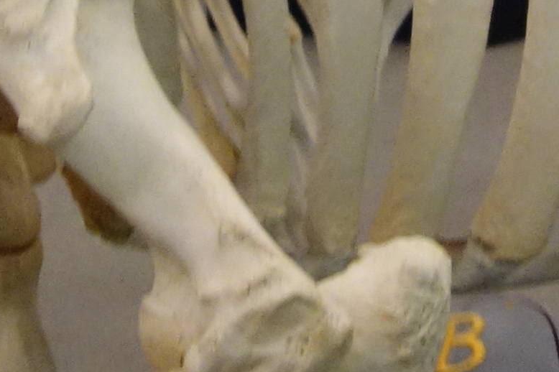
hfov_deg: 10.4
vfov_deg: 6.9
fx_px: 3058
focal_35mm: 197
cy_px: -185
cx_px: 479
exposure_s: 1/100
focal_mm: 10.4
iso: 800
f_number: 1.8
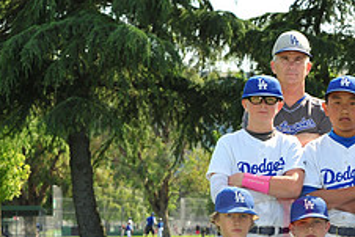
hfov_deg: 9.9
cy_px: 212
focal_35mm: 205
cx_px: 434
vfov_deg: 6.7
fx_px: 2023
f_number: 8
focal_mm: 80
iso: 320
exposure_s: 1/400
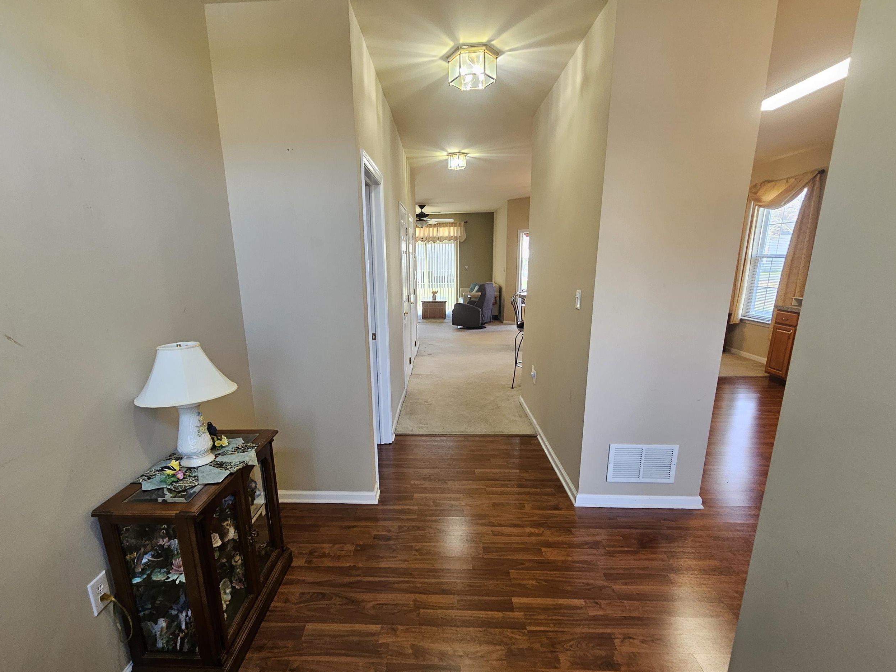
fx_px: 414
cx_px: 417
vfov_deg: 77.7
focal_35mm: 16
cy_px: 382
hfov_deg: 94.3
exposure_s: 1/60
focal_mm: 2.2
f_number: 2.2
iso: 160
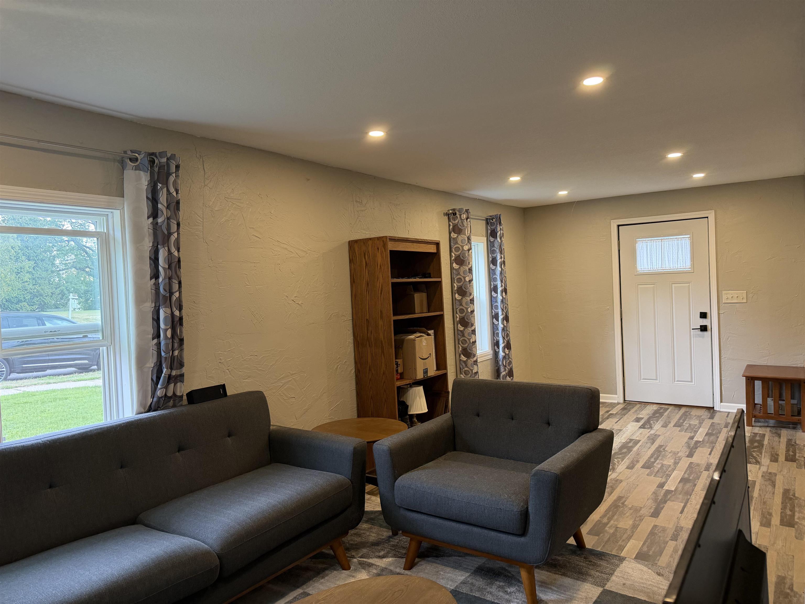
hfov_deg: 71.6
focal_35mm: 24
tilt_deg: -1.2
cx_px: 402
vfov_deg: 56.8
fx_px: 558
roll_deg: +2.8
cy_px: 302
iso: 250
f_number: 1.78
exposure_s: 1/120
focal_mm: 6.76
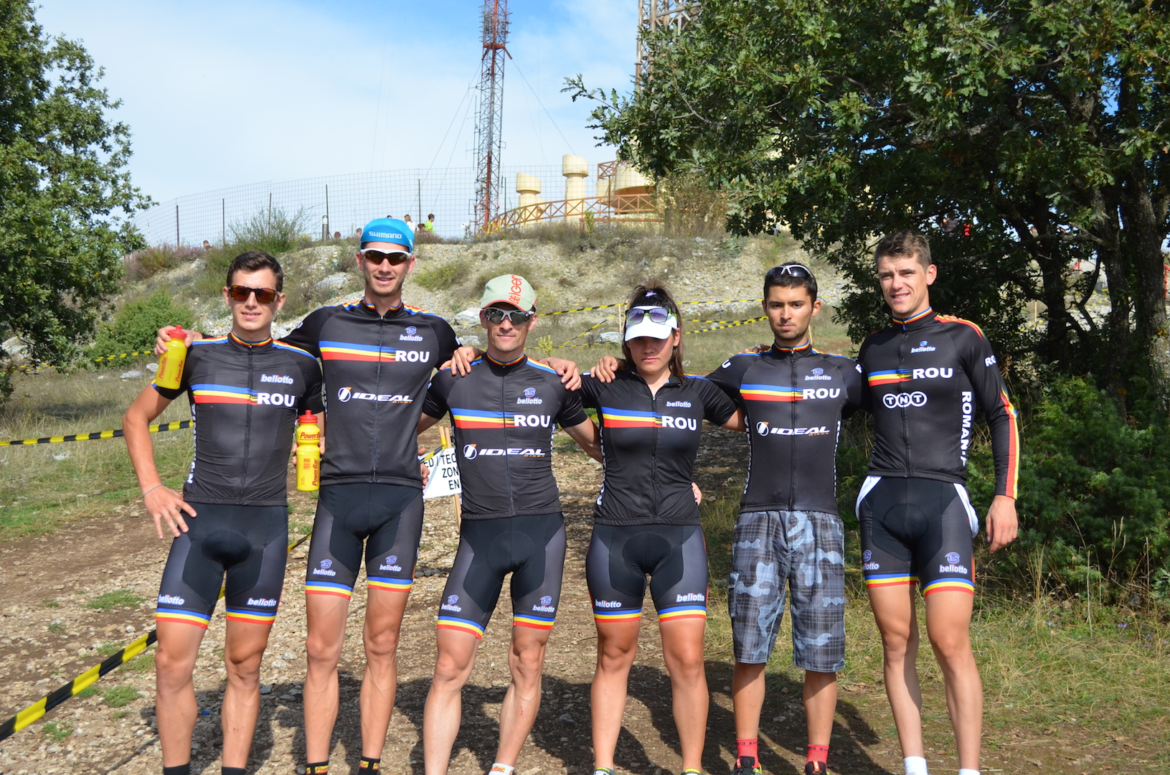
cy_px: 388
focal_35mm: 52
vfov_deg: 25.6
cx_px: 585
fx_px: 1703
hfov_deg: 37.9
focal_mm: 35
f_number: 6.3
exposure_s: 1/1600
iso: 400
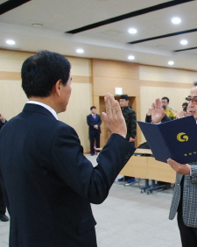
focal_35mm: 45
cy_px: 137
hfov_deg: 30.7
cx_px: 203
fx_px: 328
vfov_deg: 41.1
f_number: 3.5
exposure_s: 1/40
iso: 800
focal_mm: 18
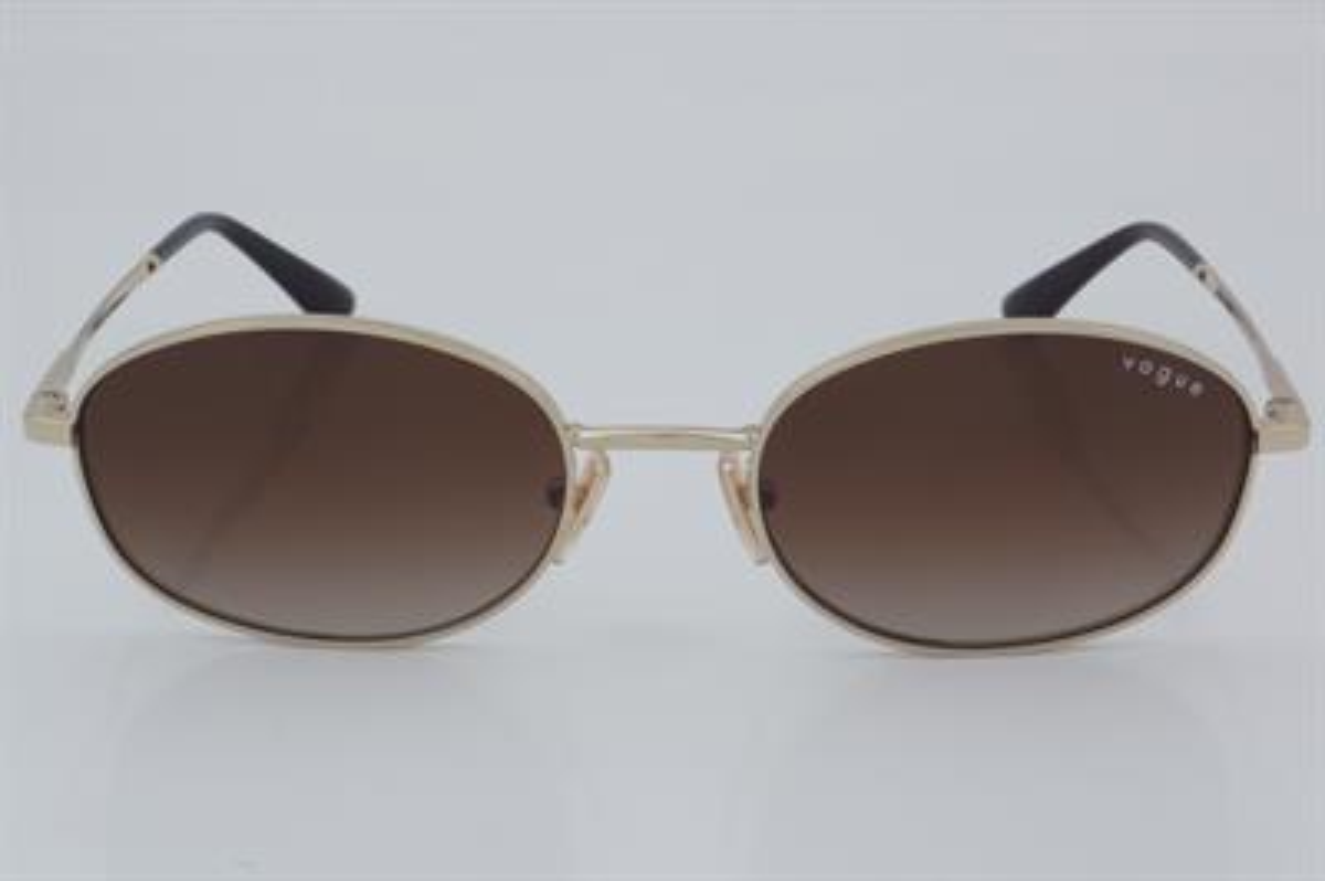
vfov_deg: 16.5
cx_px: 662
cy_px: 440
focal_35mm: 82
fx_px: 3034
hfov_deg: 24.6
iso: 100
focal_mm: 55
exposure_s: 1/4
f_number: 32
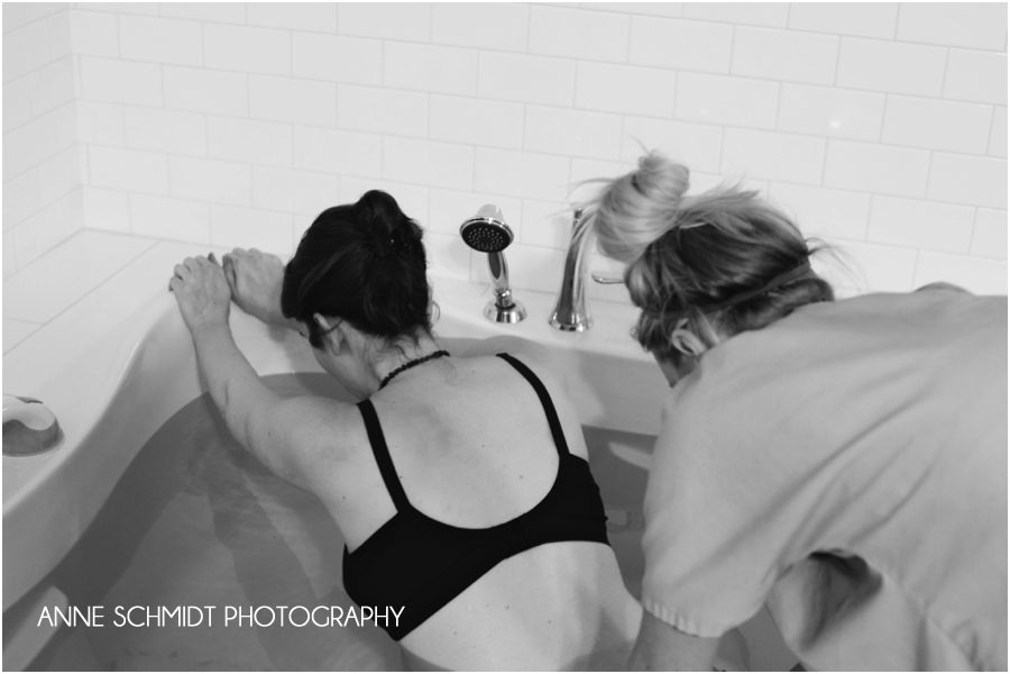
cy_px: 337
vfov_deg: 27.0
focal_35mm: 50
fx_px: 1403
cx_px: 505
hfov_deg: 39.6
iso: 2000
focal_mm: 50
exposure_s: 1/40
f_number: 4
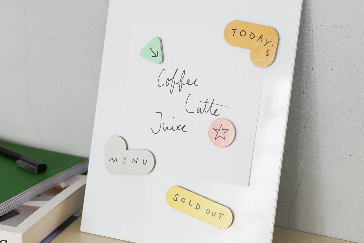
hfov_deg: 23.9
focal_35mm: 85
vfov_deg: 16.1
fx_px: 859
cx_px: 182
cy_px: 122
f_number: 5.6
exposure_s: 1/25
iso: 400
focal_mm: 85
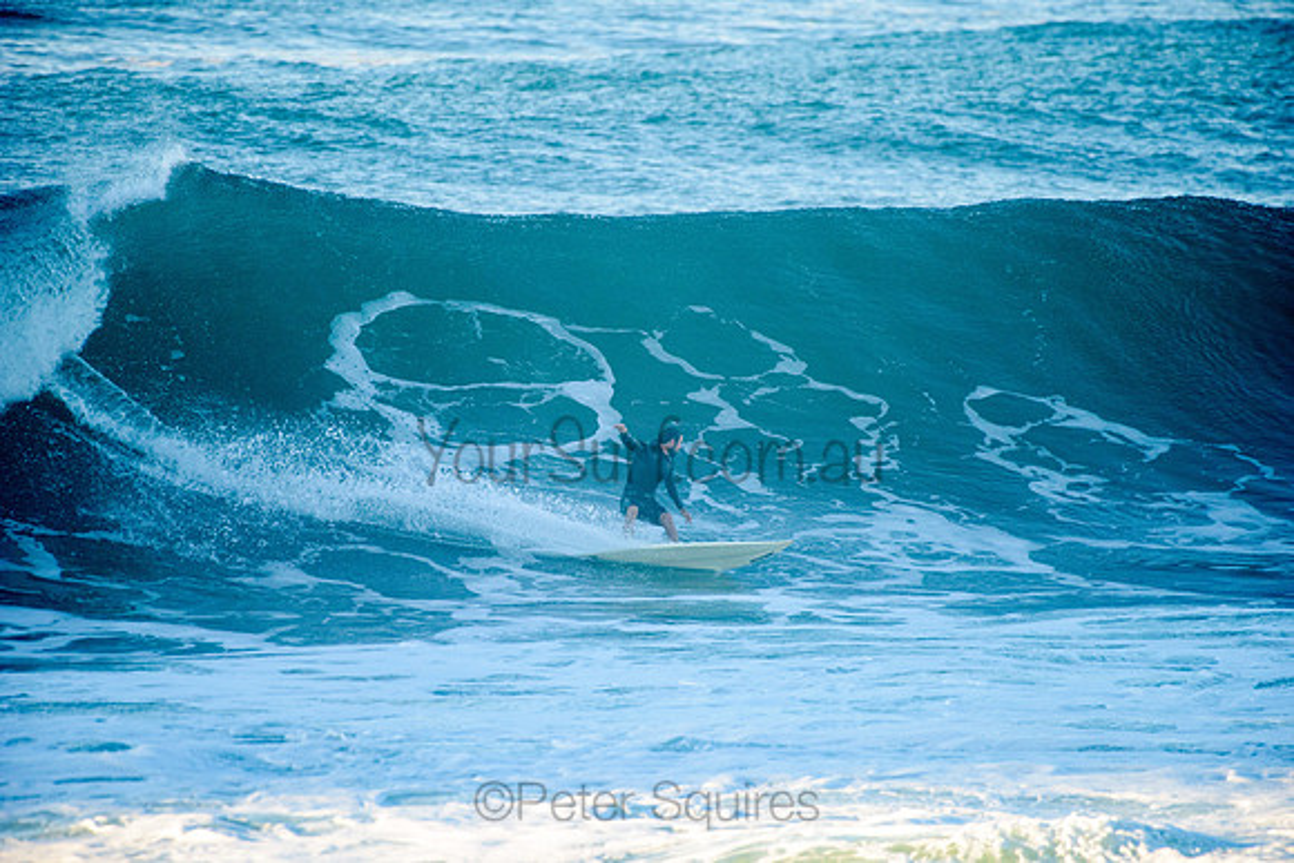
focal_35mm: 500
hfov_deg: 4.1
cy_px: 432
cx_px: 647
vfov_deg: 2.8
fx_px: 17979
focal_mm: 500
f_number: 5.6
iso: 640
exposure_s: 1/1600
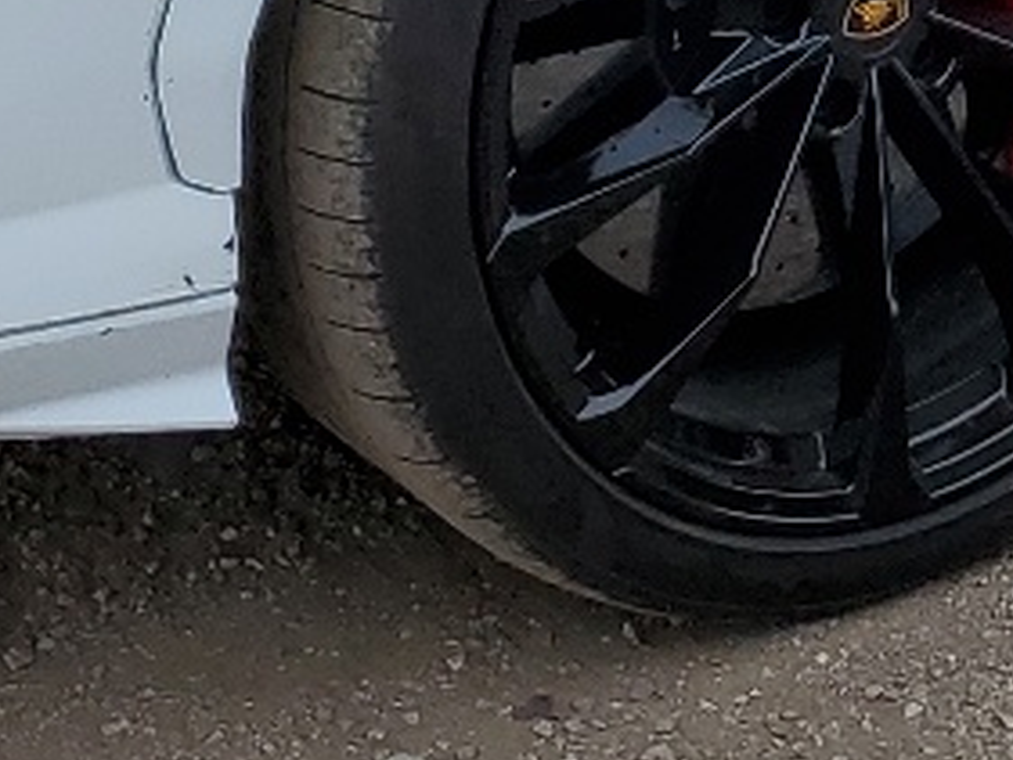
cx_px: 1182
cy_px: -659
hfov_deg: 13.0
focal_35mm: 148
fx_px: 4333
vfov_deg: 9.5
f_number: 1.5
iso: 50
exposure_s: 1/833
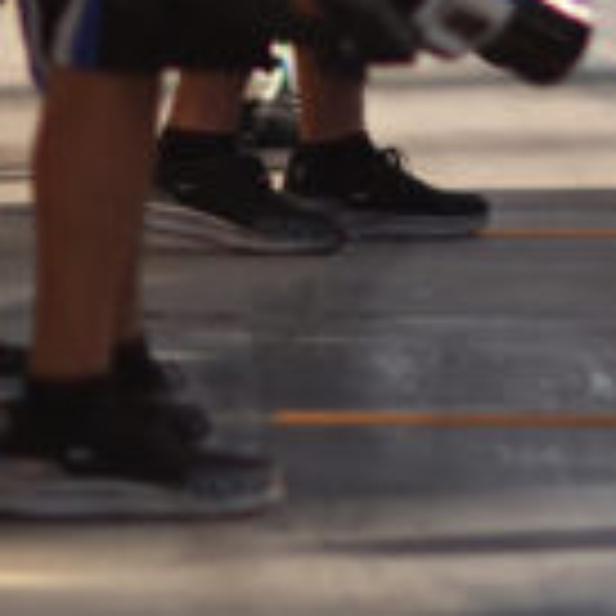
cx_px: 1619
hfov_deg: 3.2
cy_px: -609
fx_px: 10872
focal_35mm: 540
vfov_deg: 3.2
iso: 100
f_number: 1.4
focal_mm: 85
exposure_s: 1/8000
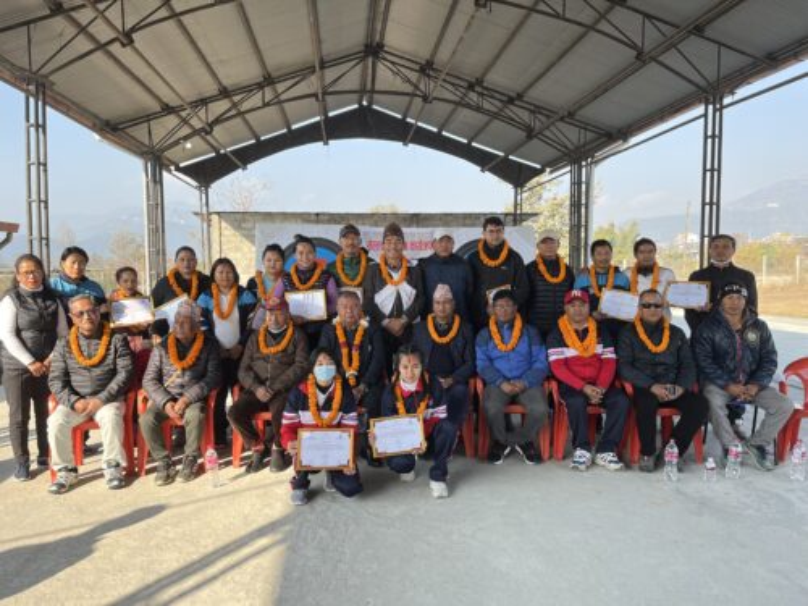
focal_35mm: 26
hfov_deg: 67.3
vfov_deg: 53.1
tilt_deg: -4.1
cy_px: 303
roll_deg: +0.5
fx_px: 607
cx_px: 404
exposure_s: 1/487
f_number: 1.6
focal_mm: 5.1
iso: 50
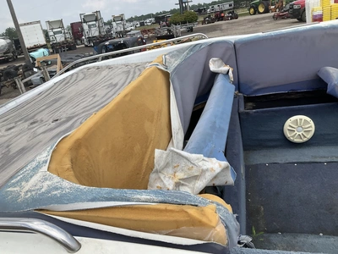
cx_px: 169
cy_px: 127
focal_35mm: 29
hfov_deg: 61.7
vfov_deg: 48.2
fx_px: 283
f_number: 1.8
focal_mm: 3
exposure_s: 1/1730
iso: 25
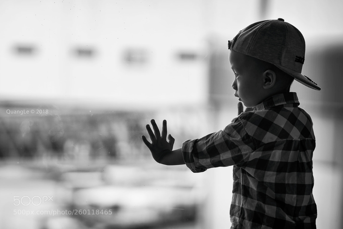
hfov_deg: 23.9
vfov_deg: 16.1
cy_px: 114
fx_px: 810
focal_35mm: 85
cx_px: 172
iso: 100
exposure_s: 1/1600
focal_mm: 85
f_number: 2
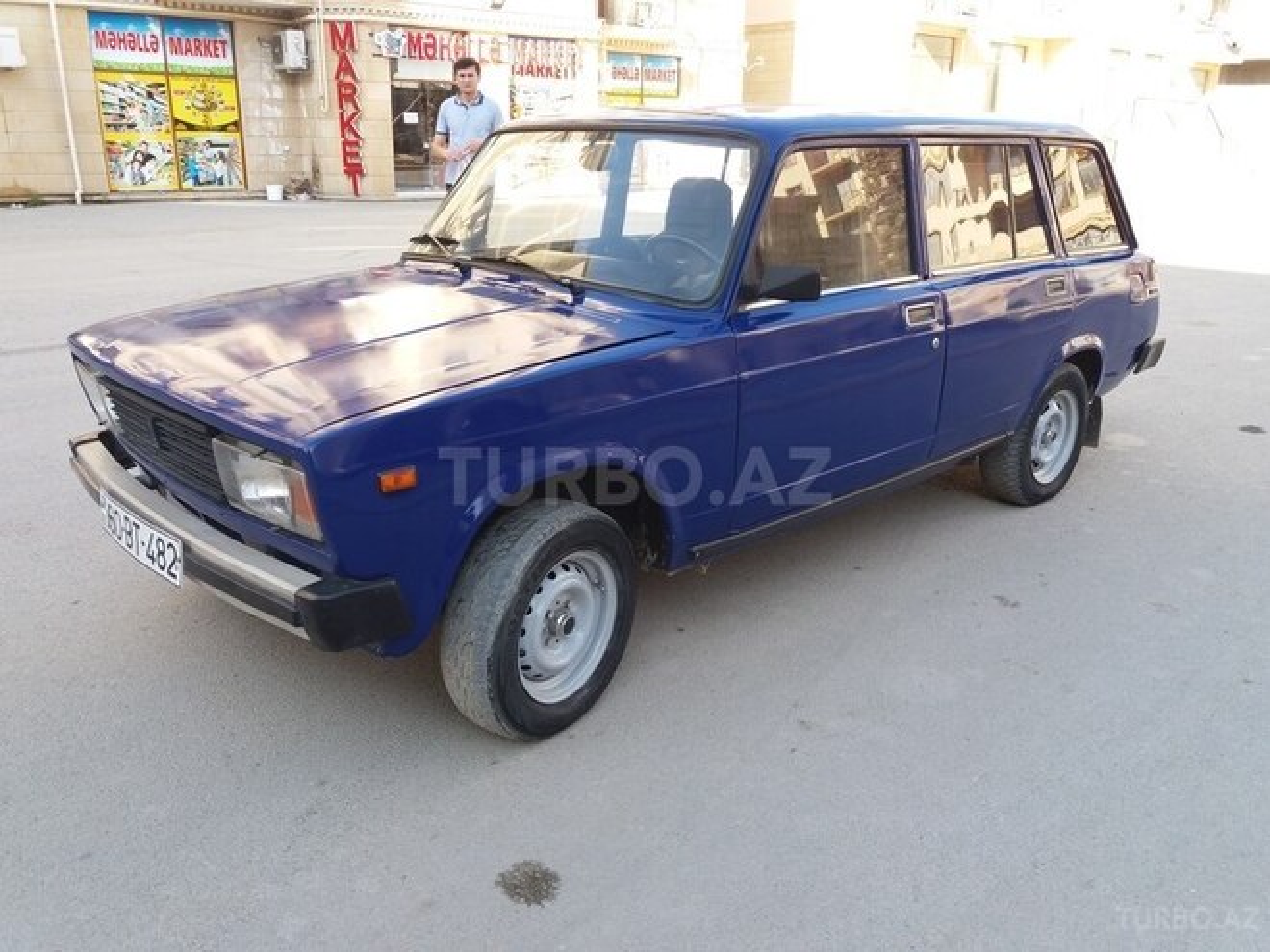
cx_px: 635
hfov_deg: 63.4
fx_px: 1027
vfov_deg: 49.7
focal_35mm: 28
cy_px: 476
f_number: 1.9
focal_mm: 3.7
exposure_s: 1/247
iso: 64
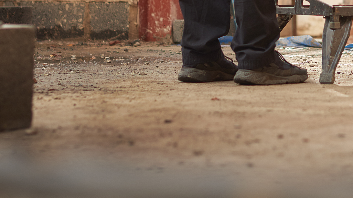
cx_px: 311
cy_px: -137
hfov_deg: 13.8
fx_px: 1441
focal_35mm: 154
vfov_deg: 7.7
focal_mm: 50
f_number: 2.8
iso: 100
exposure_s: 1/100
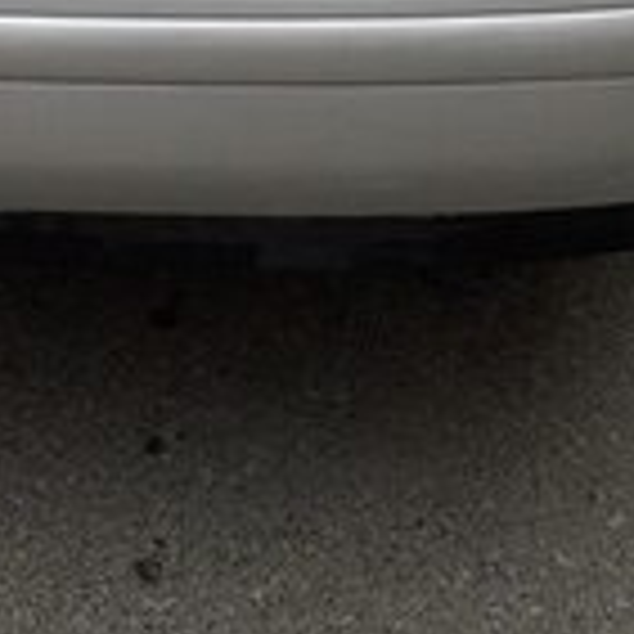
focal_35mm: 112
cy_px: -407
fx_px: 2321
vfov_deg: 14.2
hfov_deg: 15.2
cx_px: -67
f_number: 1.9
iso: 40
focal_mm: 3.6
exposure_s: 1/1026
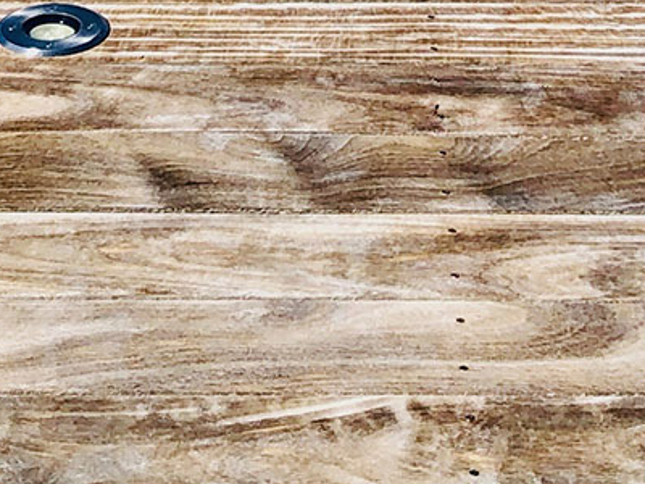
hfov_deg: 12.8
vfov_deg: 8.8
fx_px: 2869
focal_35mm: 154
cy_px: -623
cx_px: 410
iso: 20
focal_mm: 3.99
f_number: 1.8
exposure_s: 1/2000
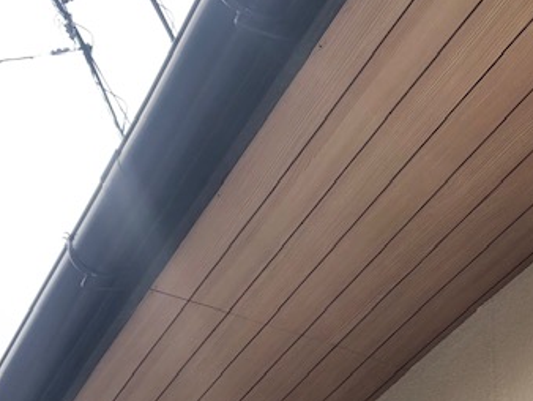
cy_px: 246
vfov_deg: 27.5
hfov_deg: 35.5
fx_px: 817
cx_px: 390
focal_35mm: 53
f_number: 1.8
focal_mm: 3.99
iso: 20
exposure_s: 1/400
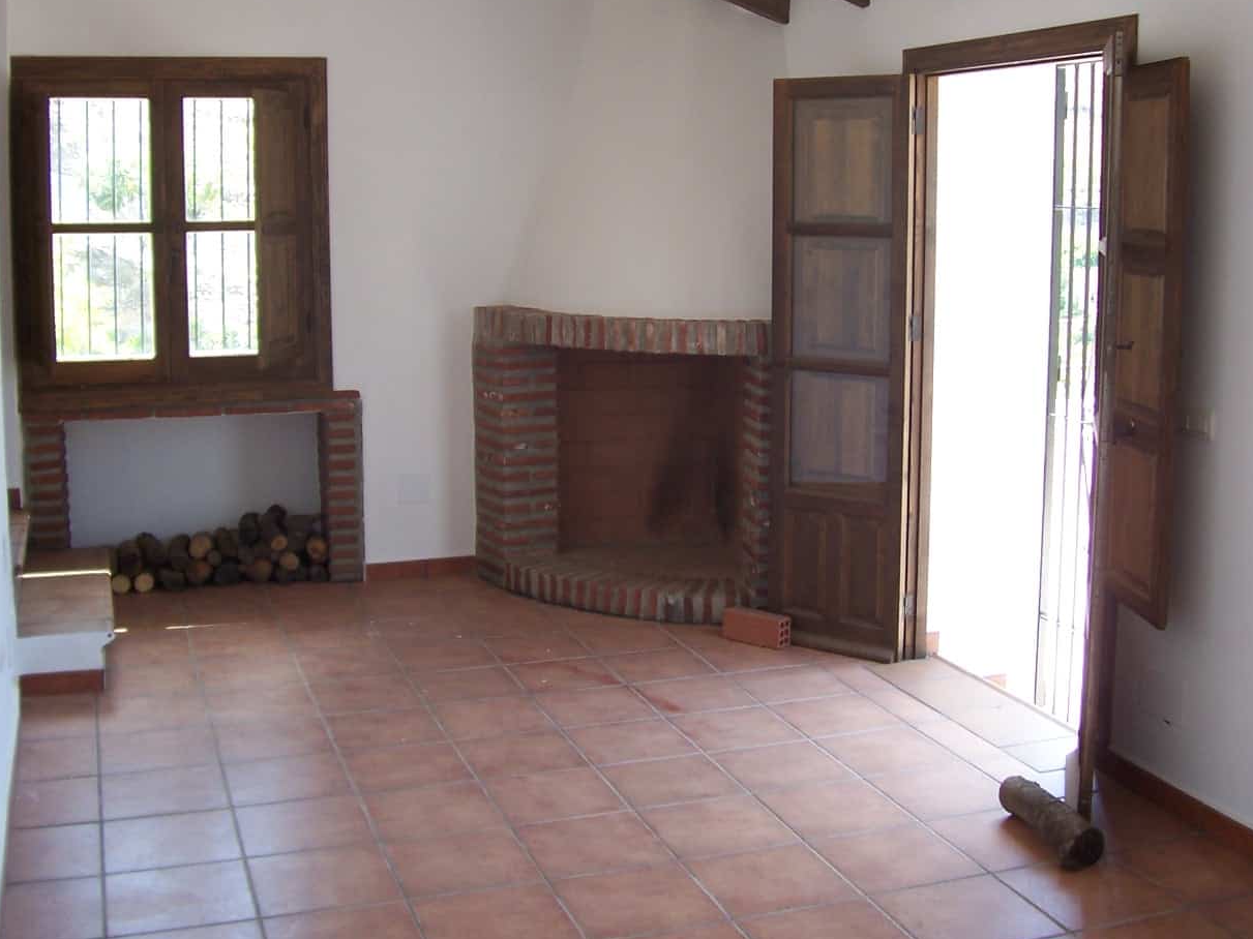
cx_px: 664
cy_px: 367
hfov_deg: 44.8
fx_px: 1520
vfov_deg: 34.2
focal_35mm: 42
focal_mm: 5.6
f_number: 2.7
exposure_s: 1/60
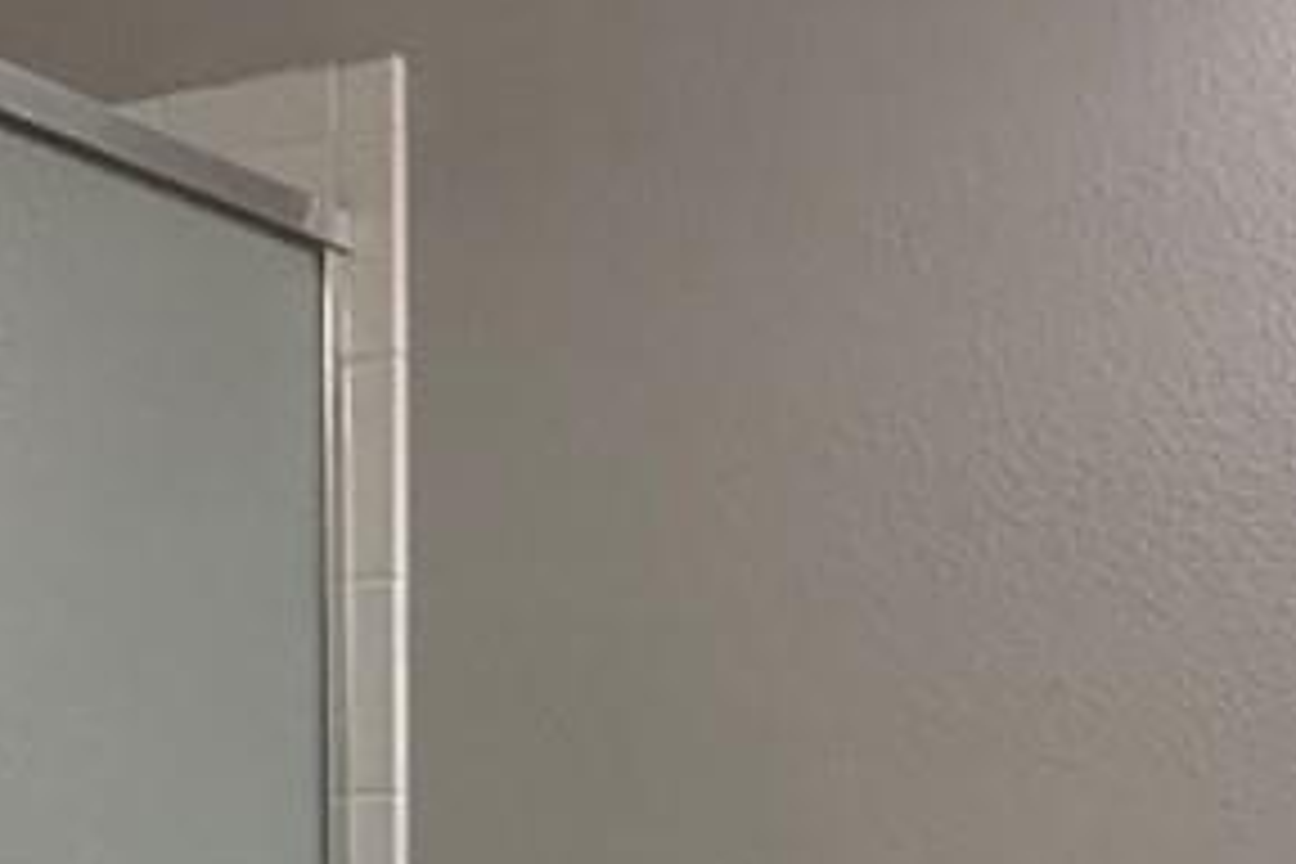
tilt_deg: -10.8
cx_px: 428
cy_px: 1498
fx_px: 2916
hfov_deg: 24.9
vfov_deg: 14.9
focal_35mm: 81
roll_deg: +0.4
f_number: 2.2
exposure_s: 1/120
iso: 200
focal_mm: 2.22
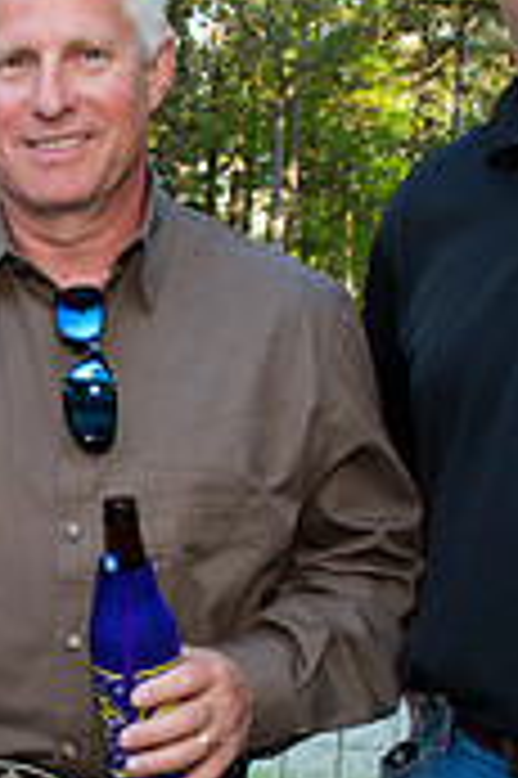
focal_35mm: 87
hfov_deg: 14.7
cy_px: 549
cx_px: -230
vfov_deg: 23.2
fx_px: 1881
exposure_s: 1/160
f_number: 5.6
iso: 400
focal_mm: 26
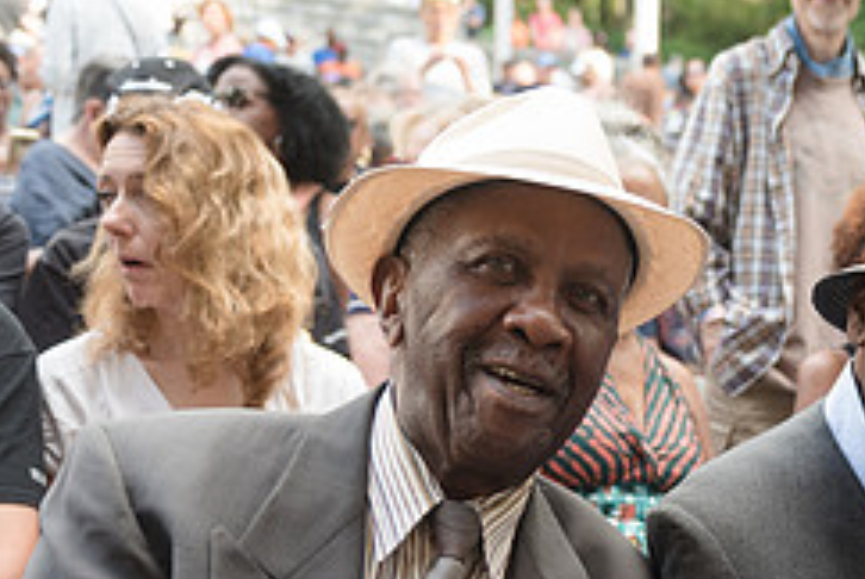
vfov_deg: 19.8
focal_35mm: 67
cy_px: 577
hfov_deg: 28.0
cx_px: 890
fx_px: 1612
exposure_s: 1/200
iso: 250
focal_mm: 28
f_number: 2.8
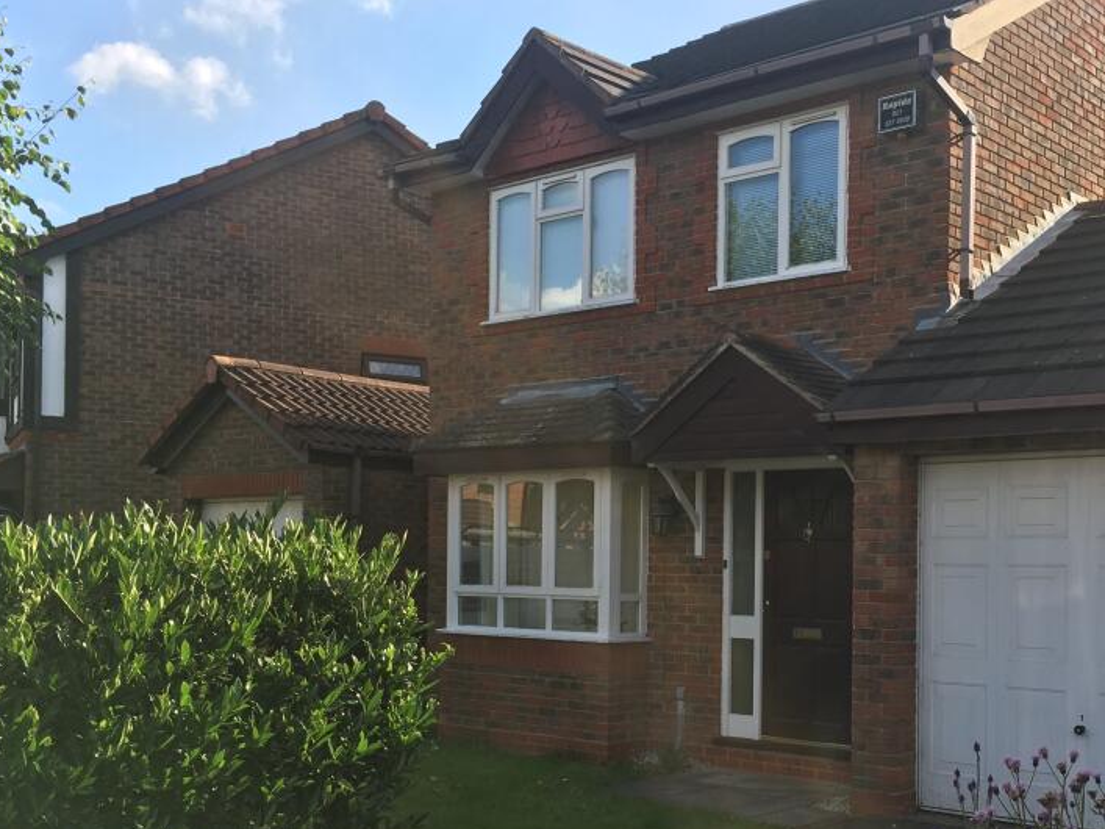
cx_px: 733
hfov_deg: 44.2
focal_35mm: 42
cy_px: 549
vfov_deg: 34.0
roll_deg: -0.5
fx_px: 1340
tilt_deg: +1.2
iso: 25
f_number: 2.2
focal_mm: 4.15
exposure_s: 1/663
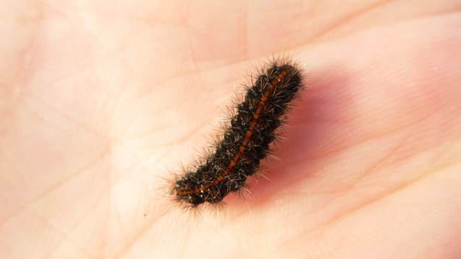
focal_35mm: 96
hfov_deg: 22.2
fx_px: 1173
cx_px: 230
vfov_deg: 12.6
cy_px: 140
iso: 100
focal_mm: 14.5
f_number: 4
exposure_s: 1/250
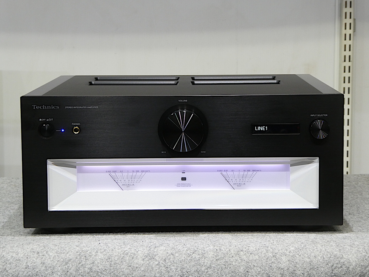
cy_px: 138
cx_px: 184
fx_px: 959
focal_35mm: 90
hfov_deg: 21.8
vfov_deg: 16.4
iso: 200
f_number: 4.9
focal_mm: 16.1
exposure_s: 1/10
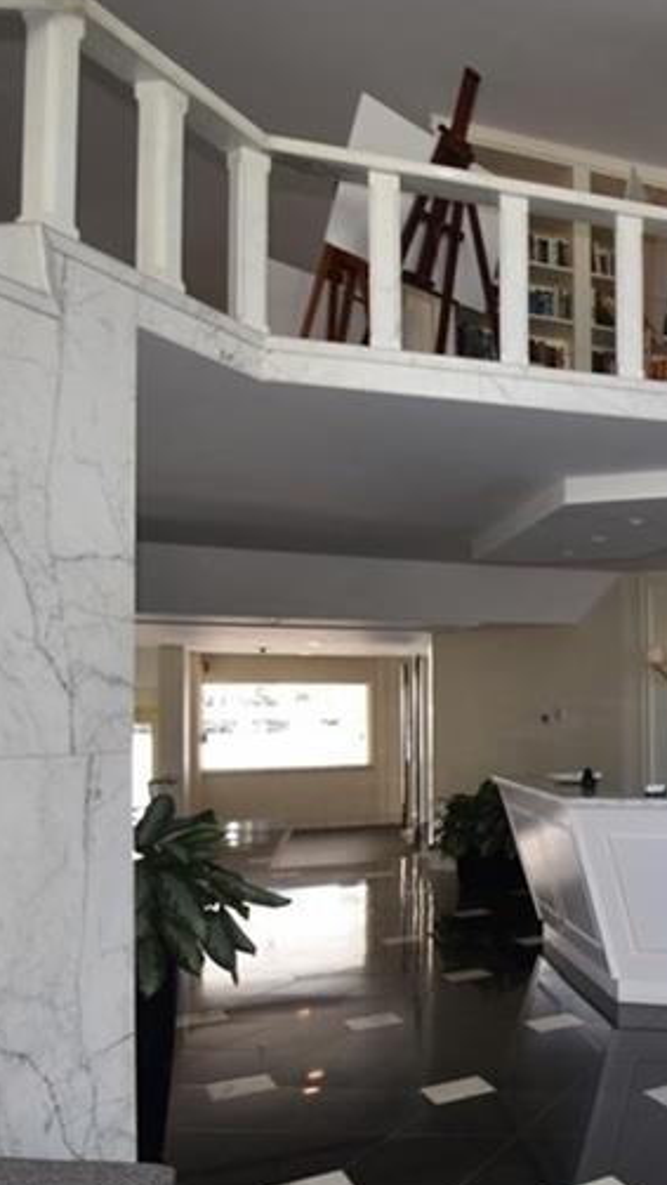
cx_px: 931
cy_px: 702
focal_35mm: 32
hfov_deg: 28.1
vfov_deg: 60.6
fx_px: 1006
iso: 200
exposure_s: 1/80
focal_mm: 10
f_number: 4.5
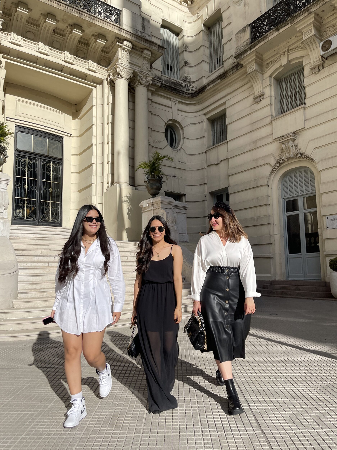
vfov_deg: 67.3
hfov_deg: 53.1
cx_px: 168
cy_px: 225
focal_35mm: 26
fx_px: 337
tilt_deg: +5.6
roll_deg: -0.2
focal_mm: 5.1
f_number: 1.6
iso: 32
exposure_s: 1/4348
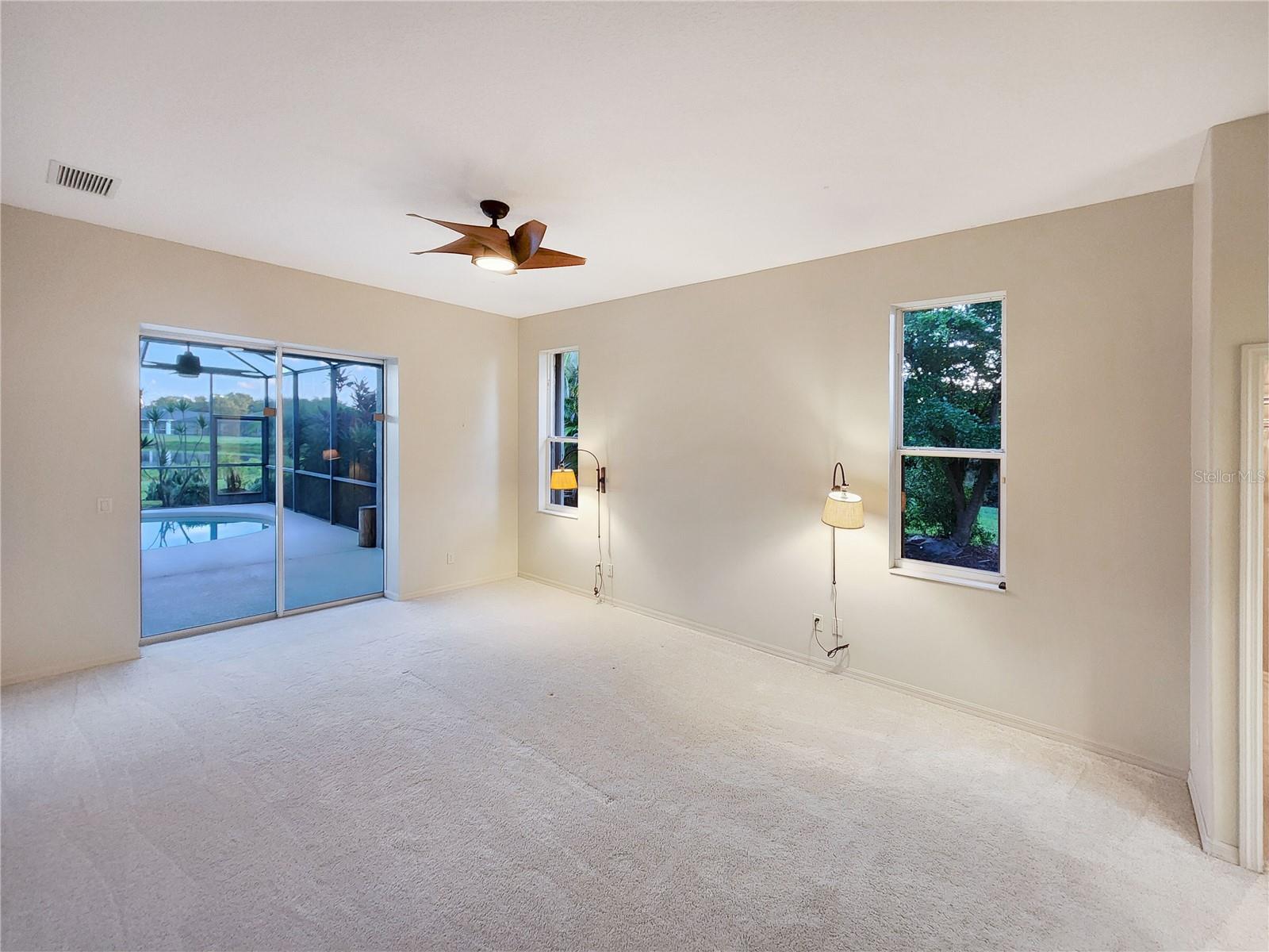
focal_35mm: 13
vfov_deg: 89.9
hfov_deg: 106.2
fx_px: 477
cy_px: 476
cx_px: 634
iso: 320
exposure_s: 1/40
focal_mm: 2.2
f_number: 2.2
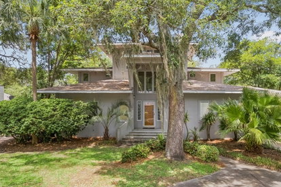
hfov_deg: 67.0
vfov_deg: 47.7
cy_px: 112
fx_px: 211
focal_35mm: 27
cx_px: 163
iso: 110
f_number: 2.8
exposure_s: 1/320
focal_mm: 8.38
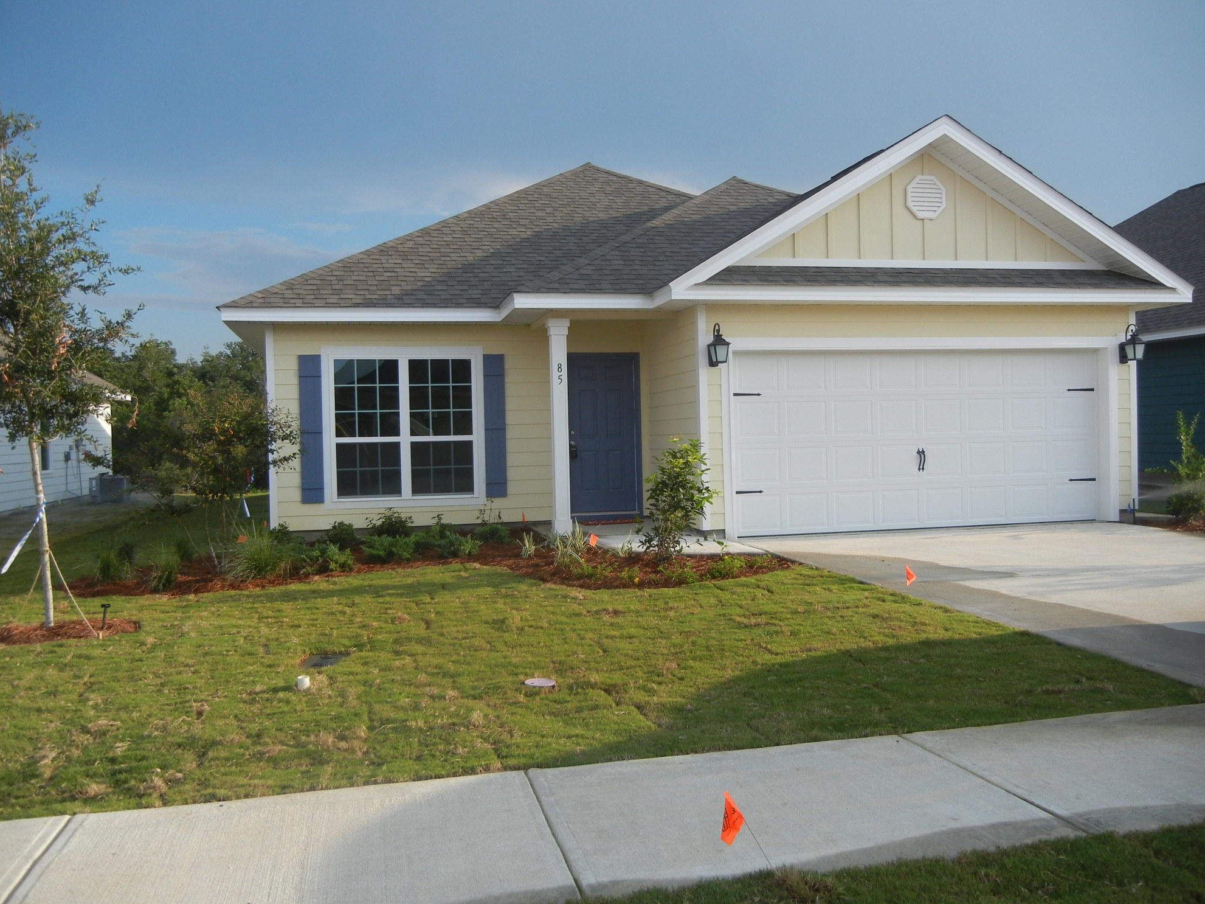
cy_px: 451
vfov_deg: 45.4
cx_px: 616
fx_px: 1079
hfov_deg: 58.4
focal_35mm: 31
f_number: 3.5
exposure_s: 1/422
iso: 160
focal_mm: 5.4
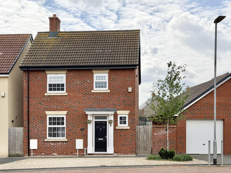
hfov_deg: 39.7
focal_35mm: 48
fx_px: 320
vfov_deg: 30.3
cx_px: 116
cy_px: 86
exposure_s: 1/7874
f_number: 1.78
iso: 64
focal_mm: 6.76
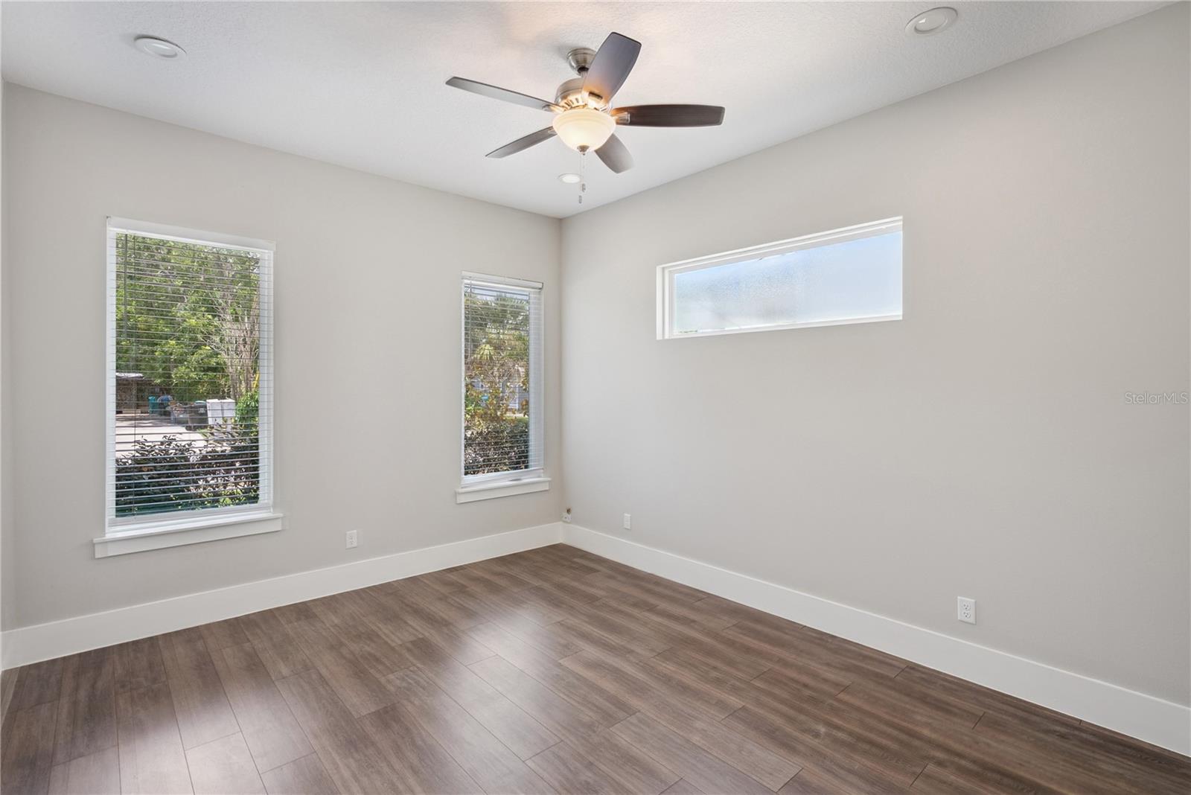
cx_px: 596
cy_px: 398
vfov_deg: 73.8
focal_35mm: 16
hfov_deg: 96.7
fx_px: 529
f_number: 9
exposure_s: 1/50
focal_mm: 16
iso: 400
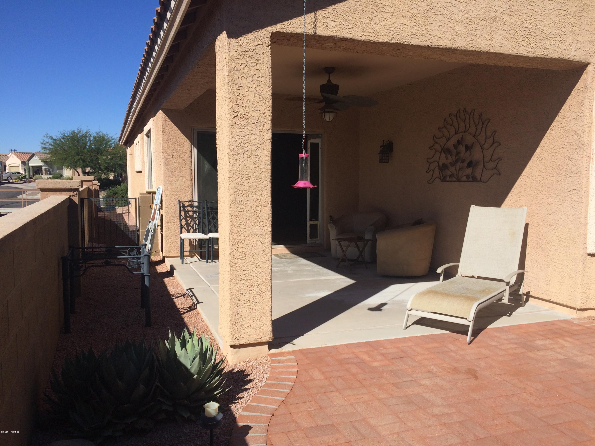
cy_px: 223
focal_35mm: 29
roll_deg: +1.0
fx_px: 498
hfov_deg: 61.7
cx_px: 298
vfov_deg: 48.2
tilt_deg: -7.0
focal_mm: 4.15
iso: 32
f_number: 2.2
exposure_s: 1/2564
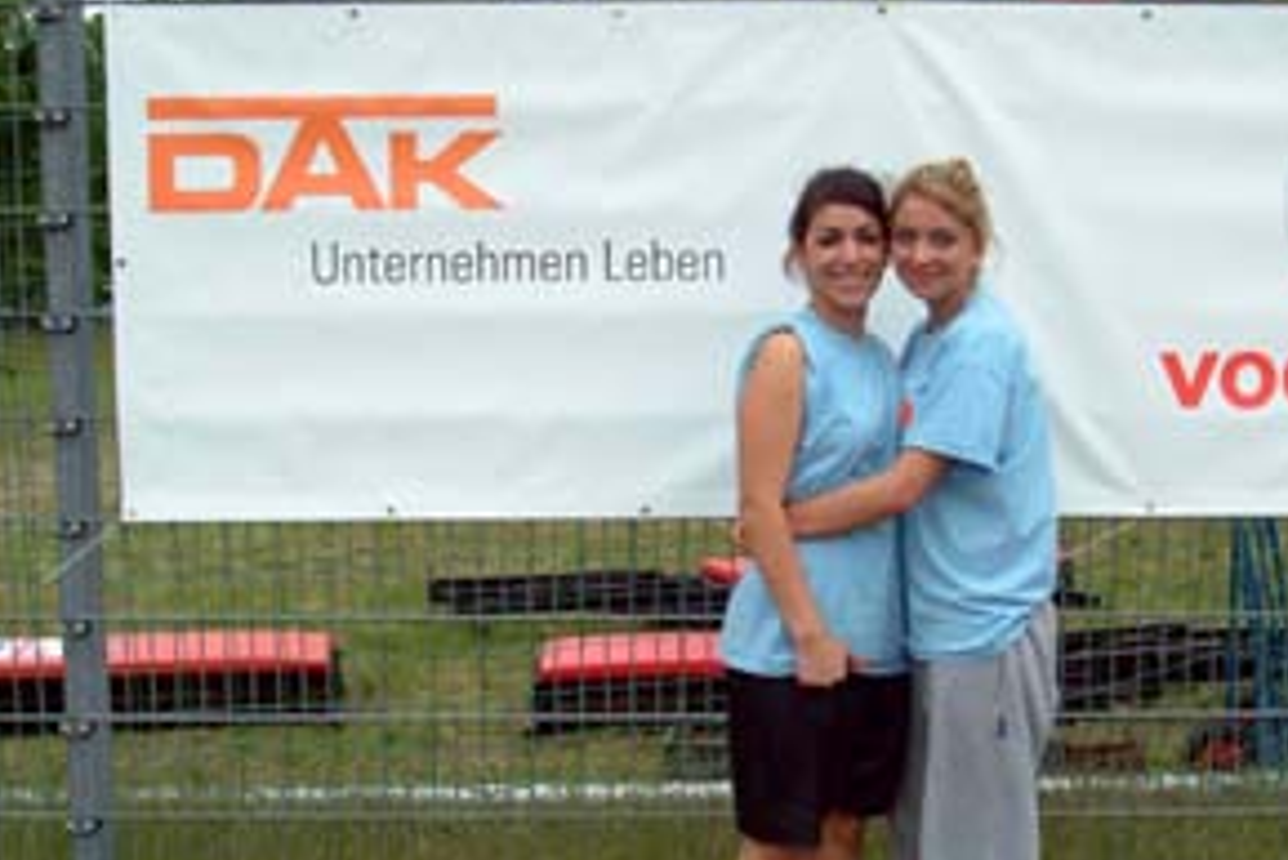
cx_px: 856
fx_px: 2004
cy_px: 539
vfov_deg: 24.2
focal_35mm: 56
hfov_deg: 35.3
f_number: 9.5
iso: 400
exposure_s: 1/350
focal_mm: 24
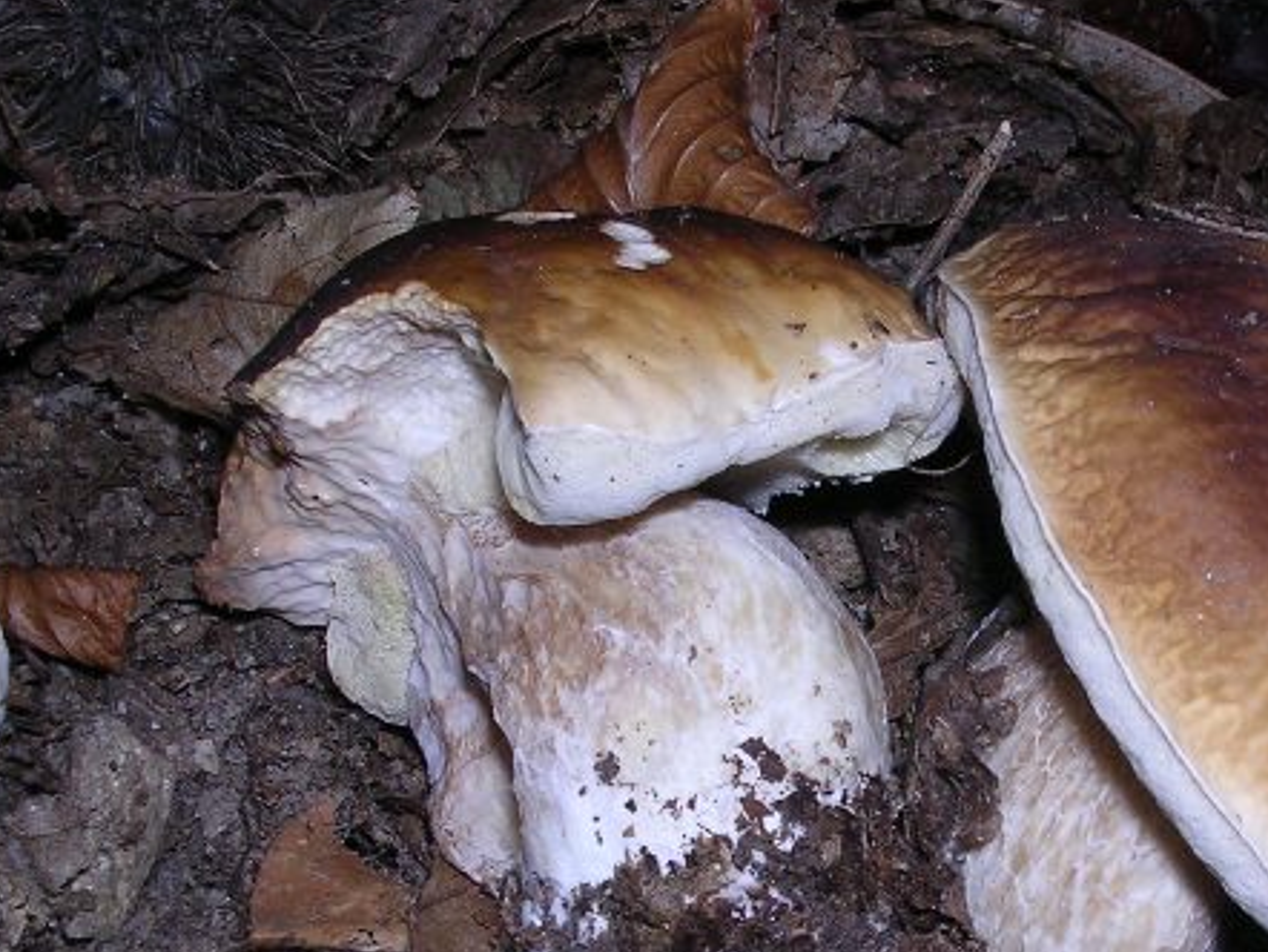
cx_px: 927
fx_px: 2419
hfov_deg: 29.0
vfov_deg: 22.1
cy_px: 700
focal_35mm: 66
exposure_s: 1/60.1
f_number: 5.6
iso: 100
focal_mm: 5.8
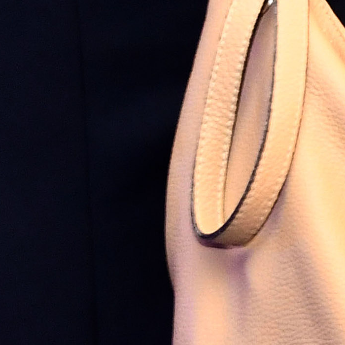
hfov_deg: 5.3
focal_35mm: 304
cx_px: 1188
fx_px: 3428
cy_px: -198
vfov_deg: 5.7
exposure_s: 1/40
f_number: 5.6
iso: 1000
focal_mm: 30
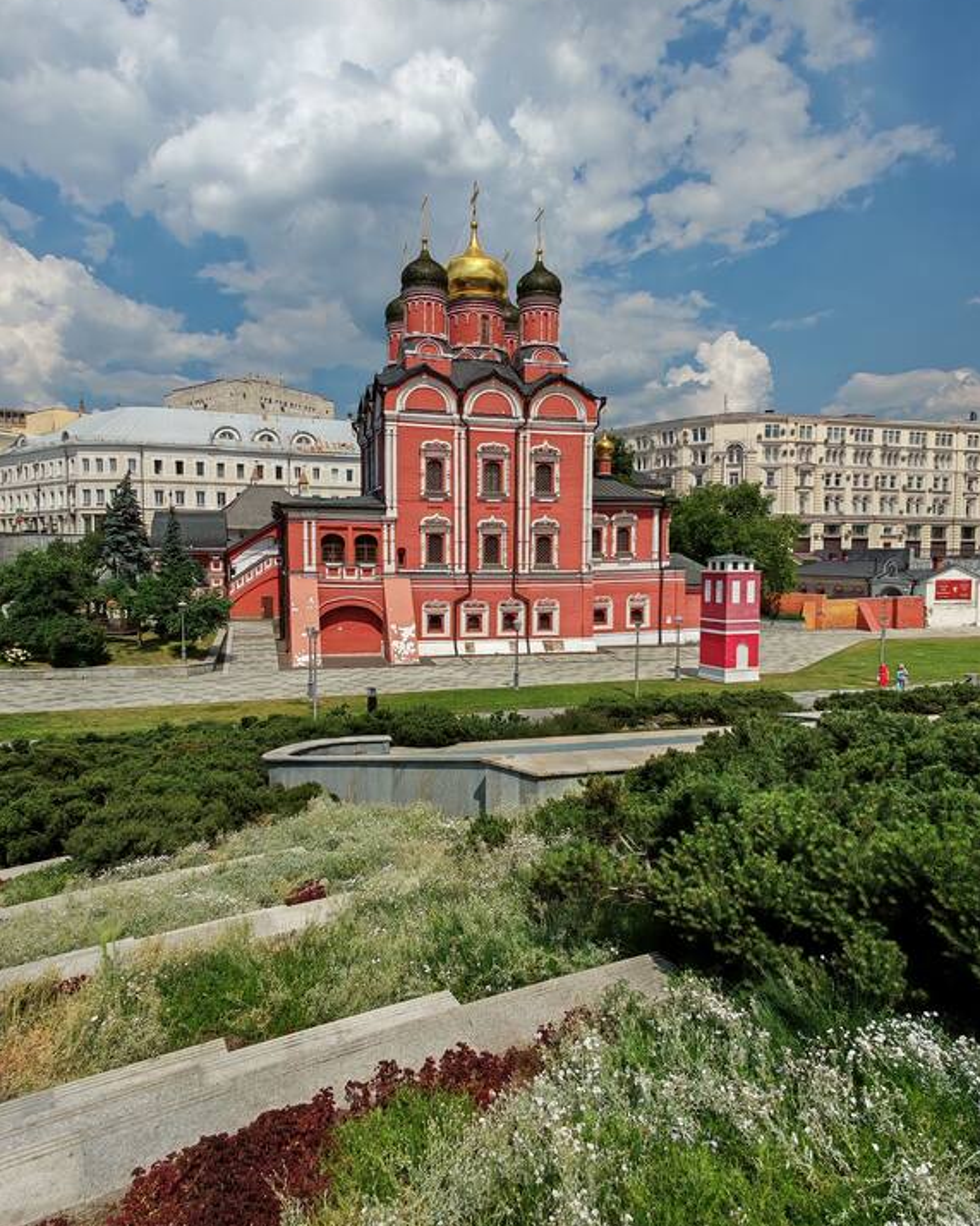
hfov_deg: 65.5
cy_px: 606
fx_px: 762
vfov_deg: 77.6
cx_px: 491
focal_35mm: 21
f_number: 2.2
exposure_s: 1/1600
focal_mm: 1.96
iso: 50
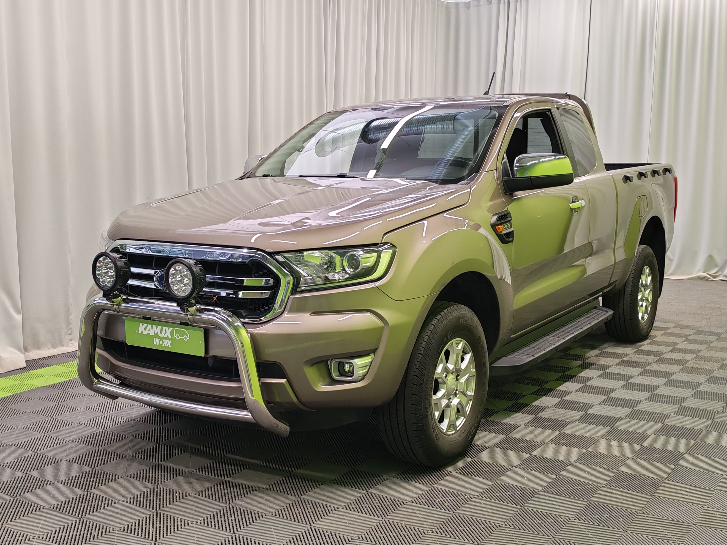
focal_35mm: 42
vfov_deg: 34.3
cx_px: 364
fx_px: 882
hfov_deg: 44.8
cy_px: 272
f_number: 1.9
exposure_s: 1/100
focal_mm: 6.12
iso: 400
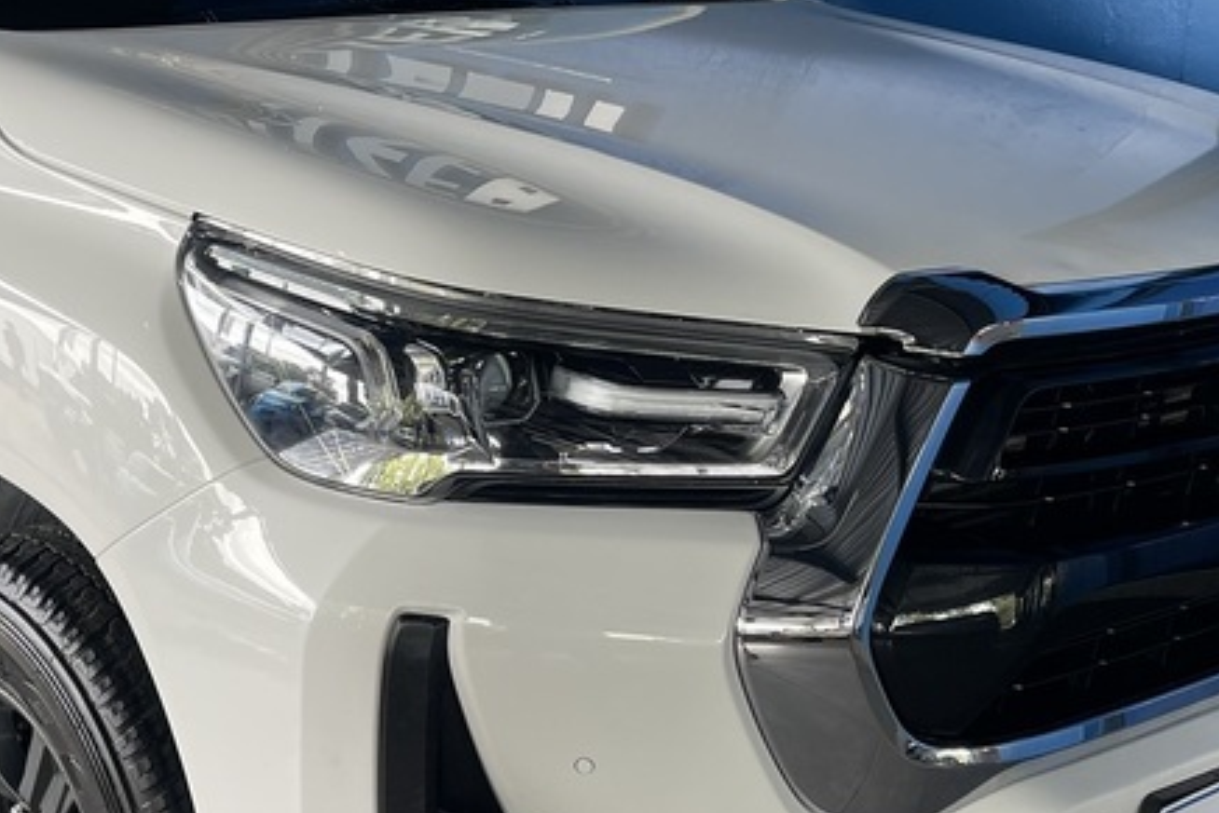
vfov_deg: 22.3
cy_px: 472
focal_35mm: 61
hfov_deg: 32.4
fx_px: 2066
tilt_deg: -15.9
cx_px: 330
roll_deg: +1.0
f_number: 1.6
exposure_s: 1/100
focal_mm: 5.1
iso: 40
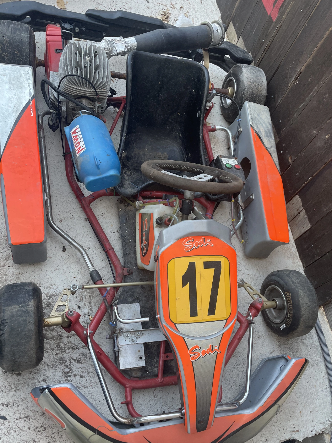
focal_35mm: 29
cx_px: 179
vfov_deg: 61.6
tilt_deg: -56.7
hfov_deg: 48.2
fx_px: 371
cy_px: 234
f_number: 1.6
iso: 125
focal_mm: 4.2
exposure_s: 1/121
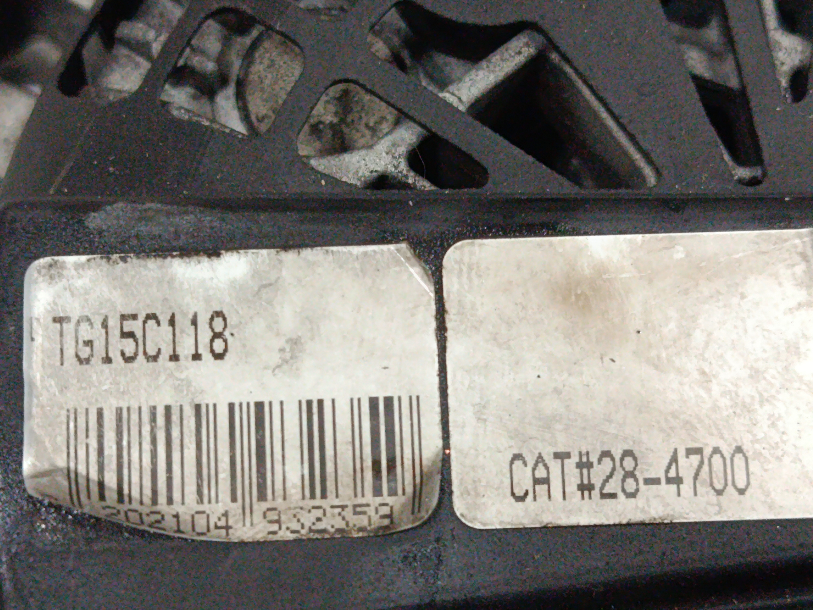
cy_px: 305
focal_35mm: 78
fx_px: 1832
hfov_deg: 25.0
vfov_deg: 18.9
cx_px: 406
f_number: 1.7
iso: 717
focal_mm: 5.24
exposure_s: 1/50
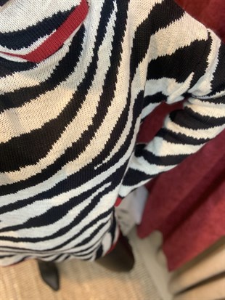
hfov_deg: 44.2
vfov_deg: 56.8
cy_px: 150
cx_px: 112
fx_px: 277
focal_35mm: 32
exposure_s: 1/33
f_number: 2.2
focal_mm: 2.87
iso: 200
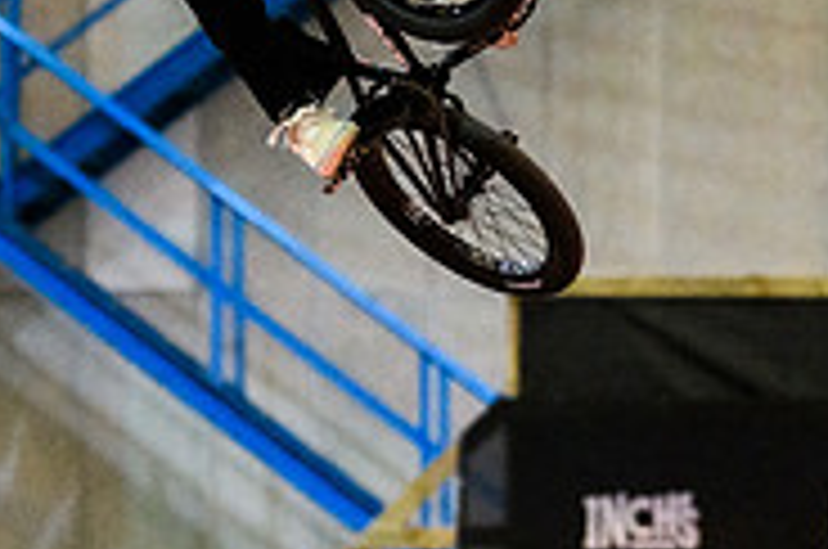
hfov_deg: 4.2
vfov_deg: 2.8
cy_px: 43
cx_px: 260
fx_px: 11158
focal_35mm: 486
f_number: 2.8
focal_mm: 120
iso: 4000
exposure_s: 1/800
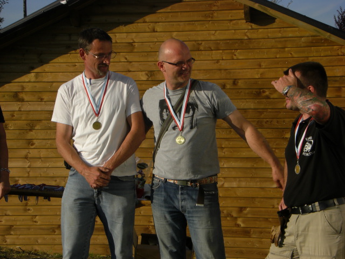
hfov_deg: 20.7
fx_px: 947
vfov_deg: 15.6
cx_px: 172
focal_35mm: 95
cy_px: 130
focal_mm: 15.8
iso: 50
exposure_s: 1/400
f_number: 5.6
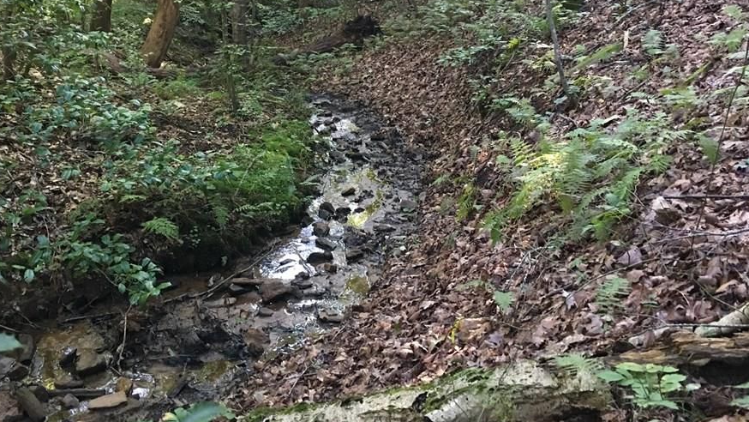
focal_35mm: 37
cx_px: 331
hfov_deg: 53.9
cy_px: 99
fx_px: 735
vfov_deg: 31.4
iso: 100
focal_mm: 4.15
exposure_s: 1/10
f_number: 2.2
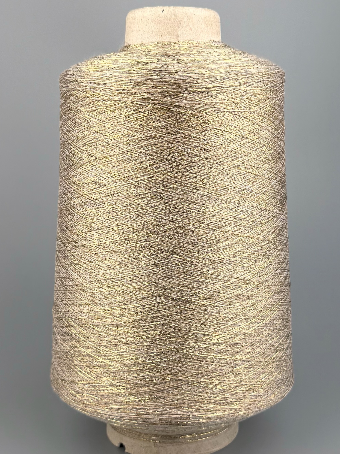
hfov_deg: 54.9
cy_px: 233
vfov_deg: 69.4
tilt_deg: -9.9
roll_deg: +0.2
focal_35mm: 25
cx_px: 175
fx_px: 327
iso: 80
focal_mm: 6.76
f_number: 1.78
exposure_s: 1/1250
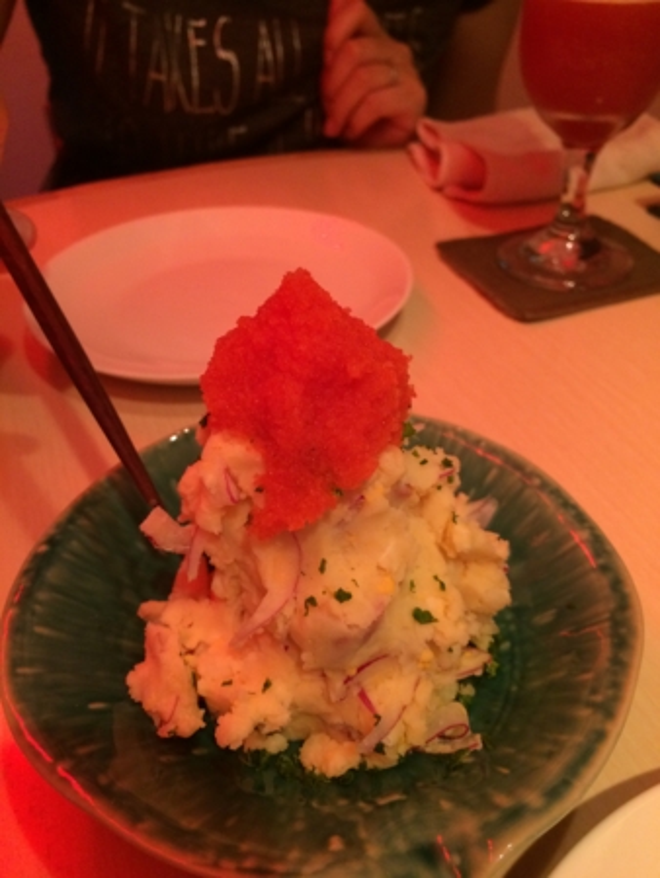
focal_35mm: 29
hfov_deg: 48.3
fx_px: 737
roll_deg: +3.7
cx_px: 330
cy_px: 439
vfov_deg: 61.6
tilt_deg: -38.2
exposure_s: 1/33
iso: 250
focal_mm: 4.15
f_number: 2.2
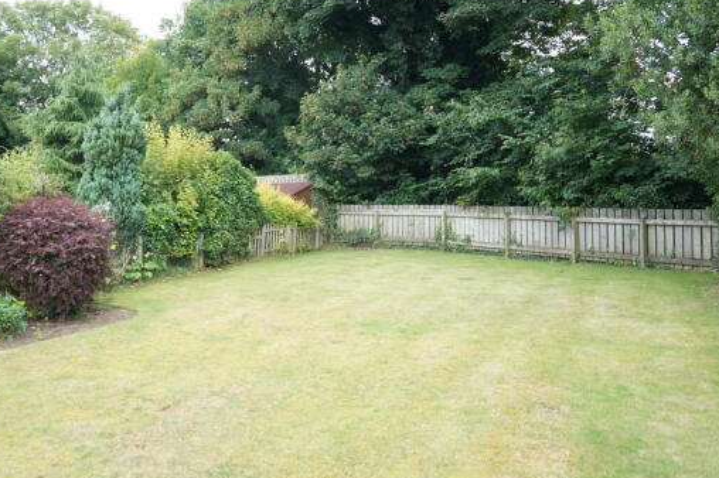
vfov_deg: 42.1
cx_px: 310
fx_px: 619
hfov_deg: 60.1
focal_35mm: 31
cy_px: 197
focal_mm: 16
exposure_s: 1/80
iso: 100
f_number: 4.5
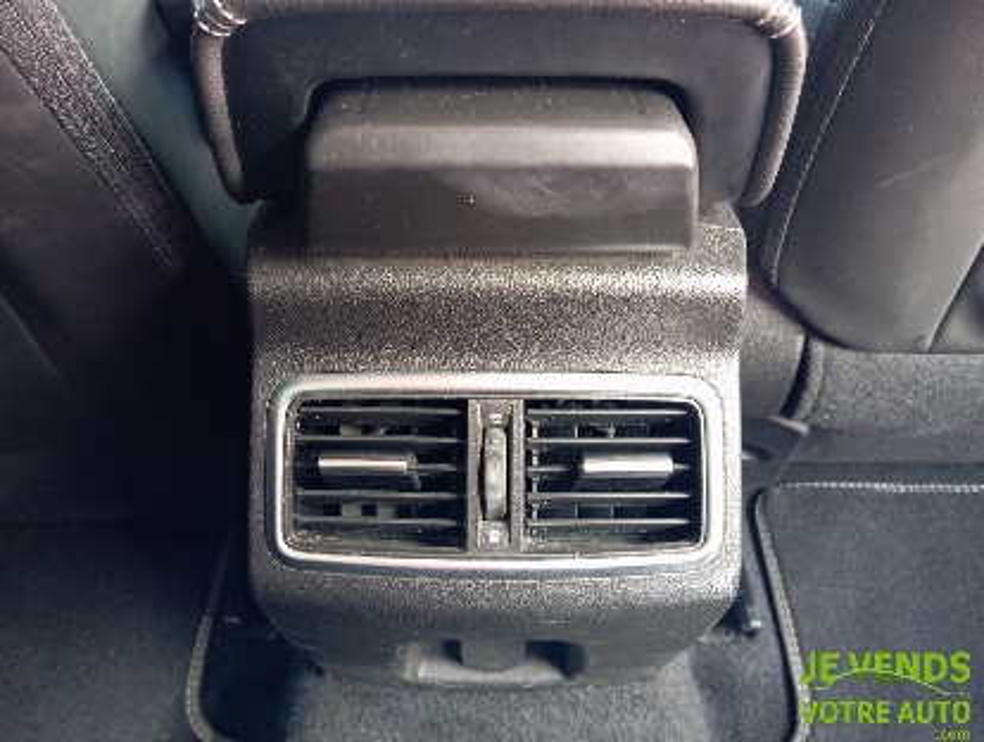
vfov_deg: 49.9
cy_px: 371
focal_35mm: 28
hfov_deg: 63.4
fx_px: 797
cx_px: 492
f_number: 1.8
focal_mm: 4.22
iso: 748
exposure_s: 1/25
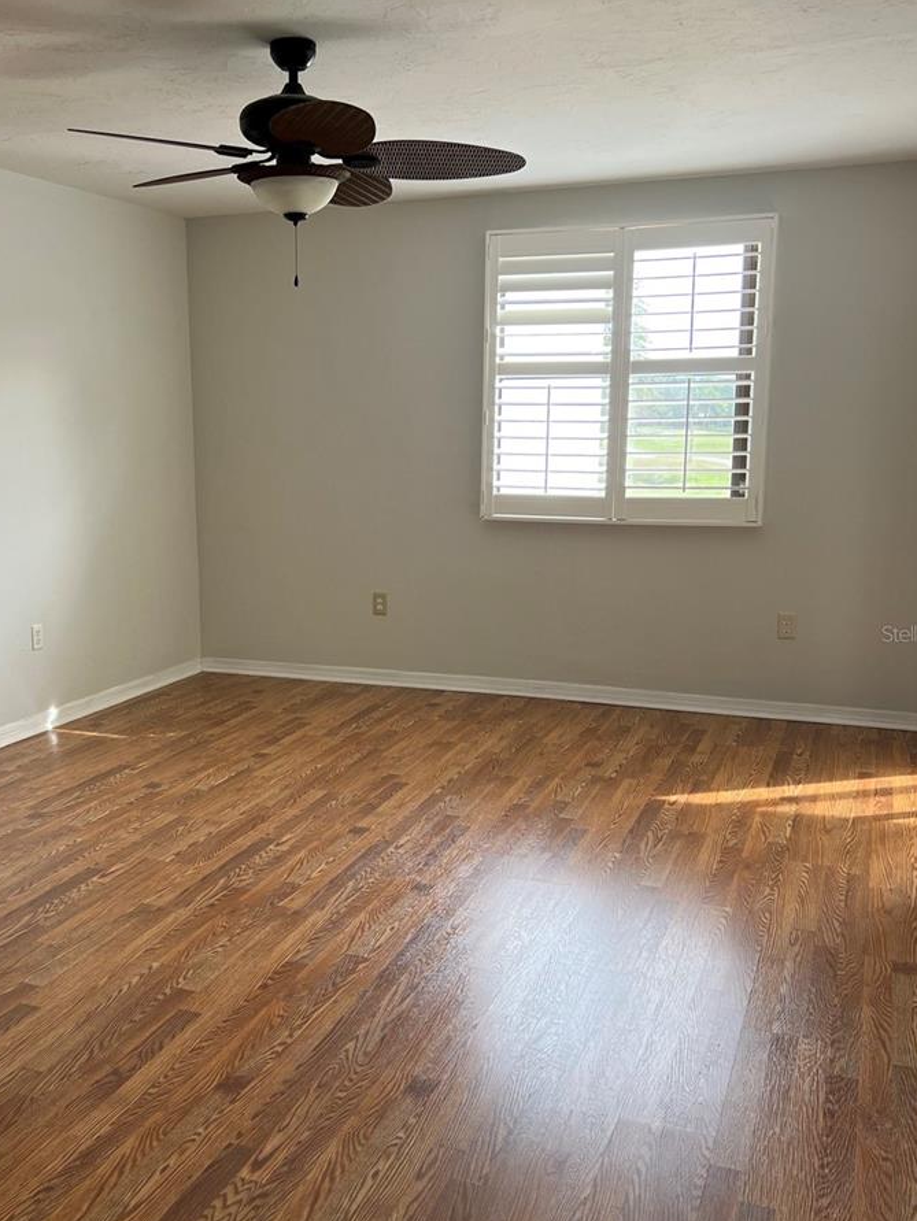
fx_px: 1235
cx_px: 362
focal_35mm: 35
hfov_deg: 40.5
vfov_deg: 52.6
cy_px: 633
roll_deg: +0.0
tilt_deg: -9.2
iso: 64
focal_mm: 5.7
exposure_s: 1/164
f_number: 1.5
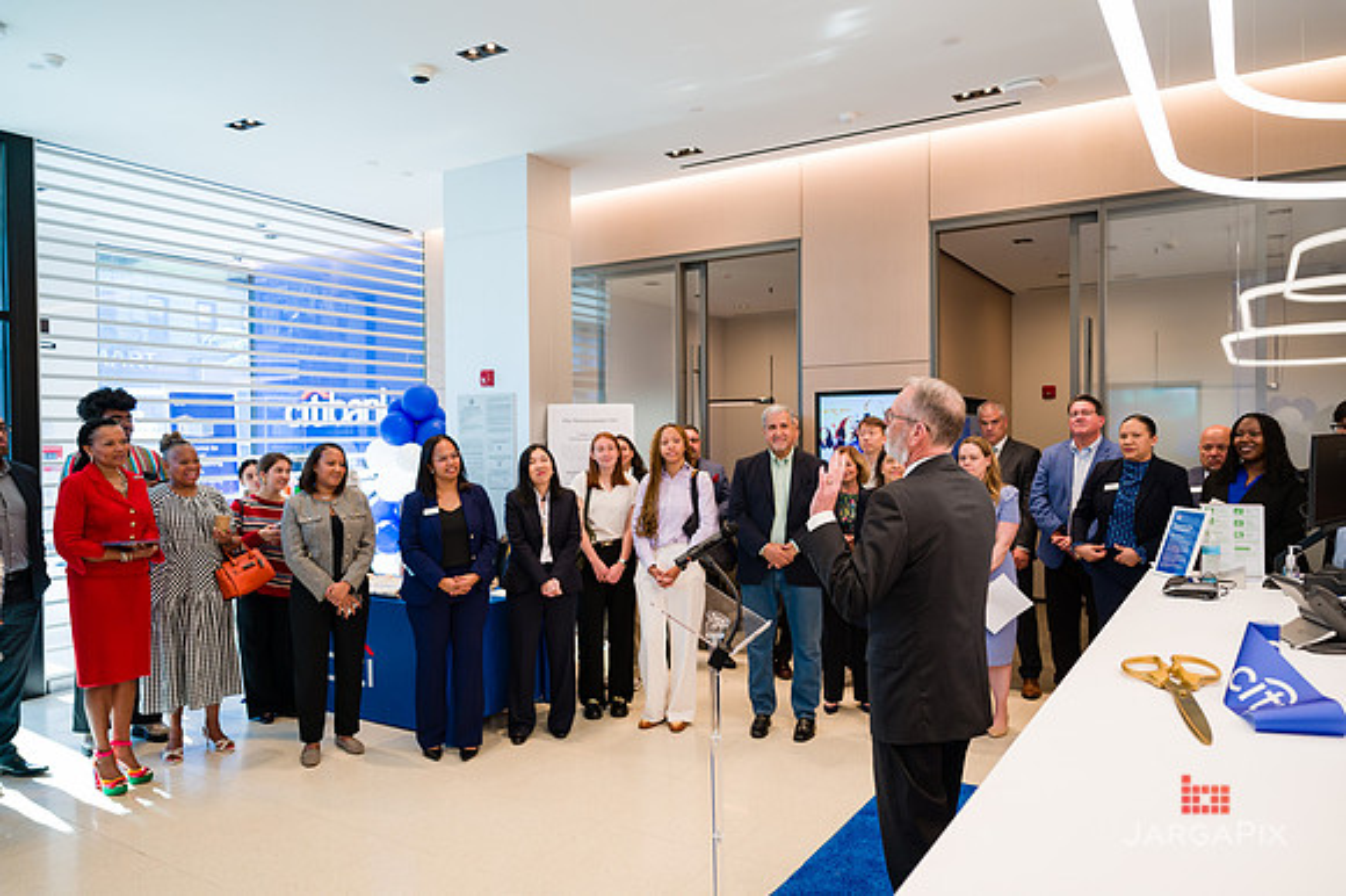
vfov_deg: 51.9
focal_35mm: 25
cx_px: 673
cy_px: 448
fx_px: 920
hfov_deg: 72.4
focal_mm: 24
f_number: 3.2
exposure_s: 1/200
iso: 400
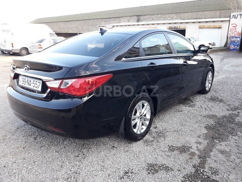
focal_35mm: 28
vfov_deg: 49.7
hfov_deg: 63.4
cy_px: 91
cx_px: 121
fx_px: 196
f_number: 1.9
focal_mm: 3.7
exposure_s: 1/100
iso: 40
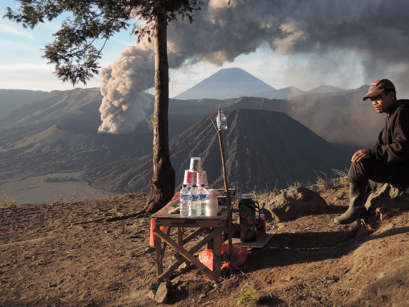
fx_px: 662
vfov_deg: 26.1
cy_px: 136
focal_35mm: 56
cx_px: 215
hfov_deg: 34.3
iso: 80
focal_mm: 10.7
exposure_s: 1/320
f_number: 4
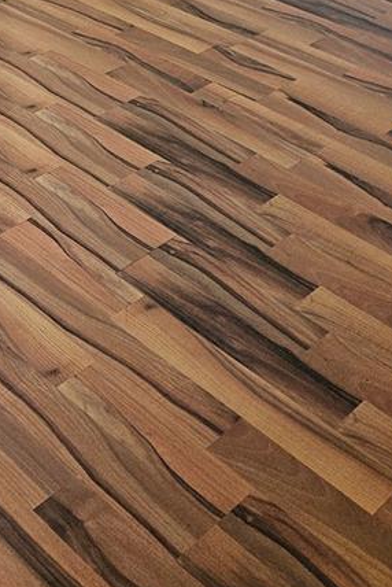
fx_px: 1092
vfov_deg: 26.1
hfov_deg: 20.3
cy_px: -156
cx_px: 129
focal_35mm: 67
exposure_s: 1/40
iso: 100
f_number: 1.8
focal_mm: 5.4
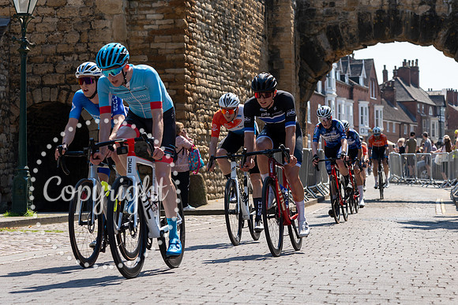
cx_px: 233
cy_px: 116
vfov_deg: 13.1
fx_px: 1330
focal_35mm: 104
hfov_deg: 19.5
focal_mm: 75
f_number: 5
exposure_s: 1/800
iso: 160
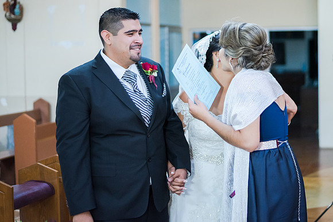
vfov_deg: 19.5
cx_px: 217
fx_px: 644
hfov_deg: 28.8
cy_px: 68
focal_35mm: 70
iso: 1600
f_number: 1.8
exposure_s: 1/200
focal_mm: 50
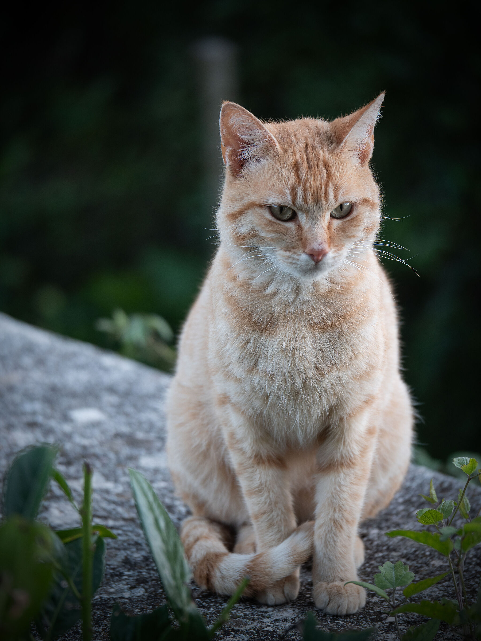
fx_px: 3446
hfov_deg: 8.0
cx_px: 240
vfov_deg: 10.6
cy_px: 320
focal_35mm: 186
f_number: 2.8
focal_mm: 93
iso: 400
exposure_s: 1/125
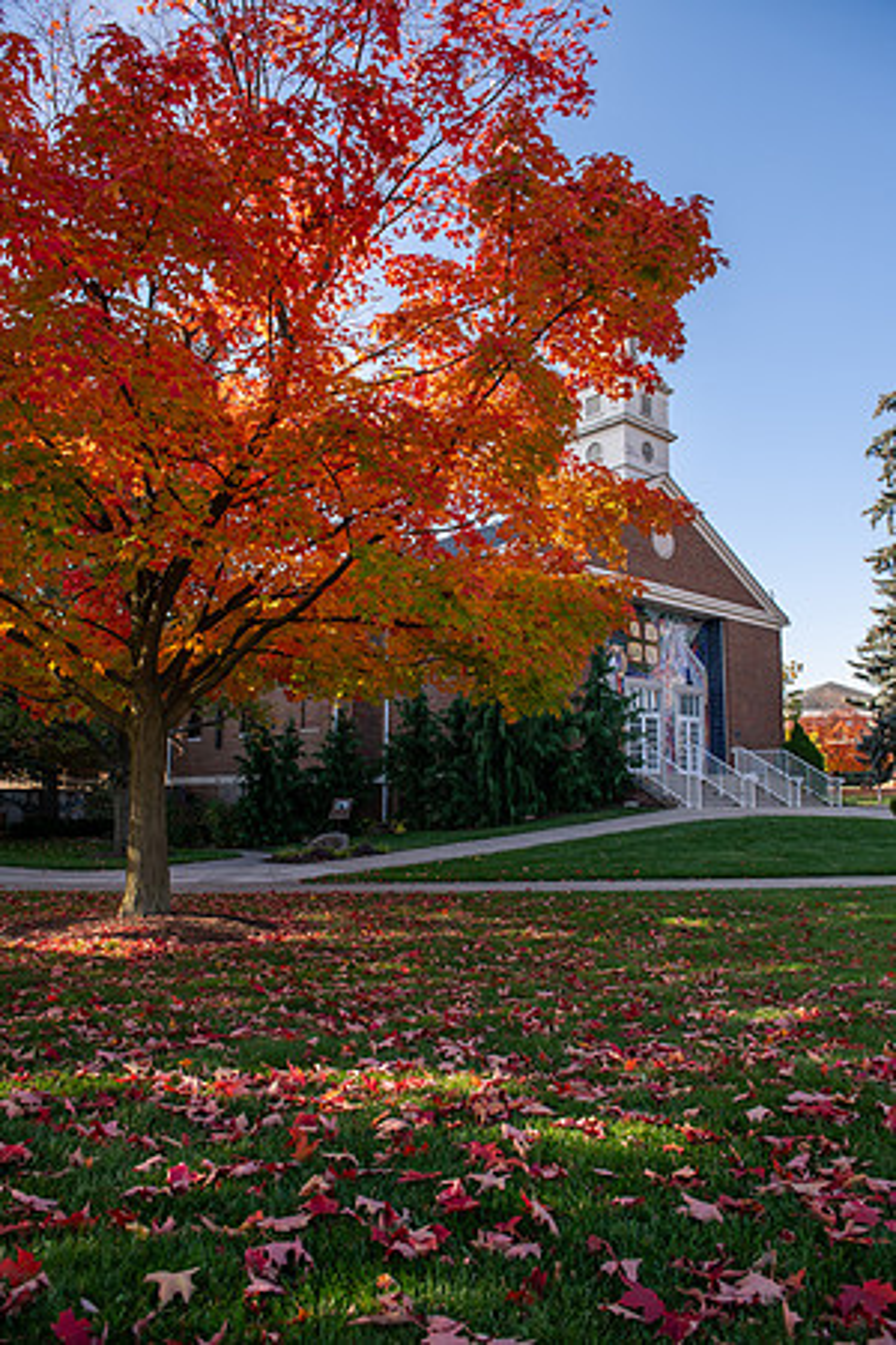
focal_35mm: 26
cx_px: 448
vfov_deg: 69.4
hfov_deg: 49.6
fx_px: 971
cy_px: 672
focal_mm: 26
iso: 160
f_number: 5
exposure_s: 1/320
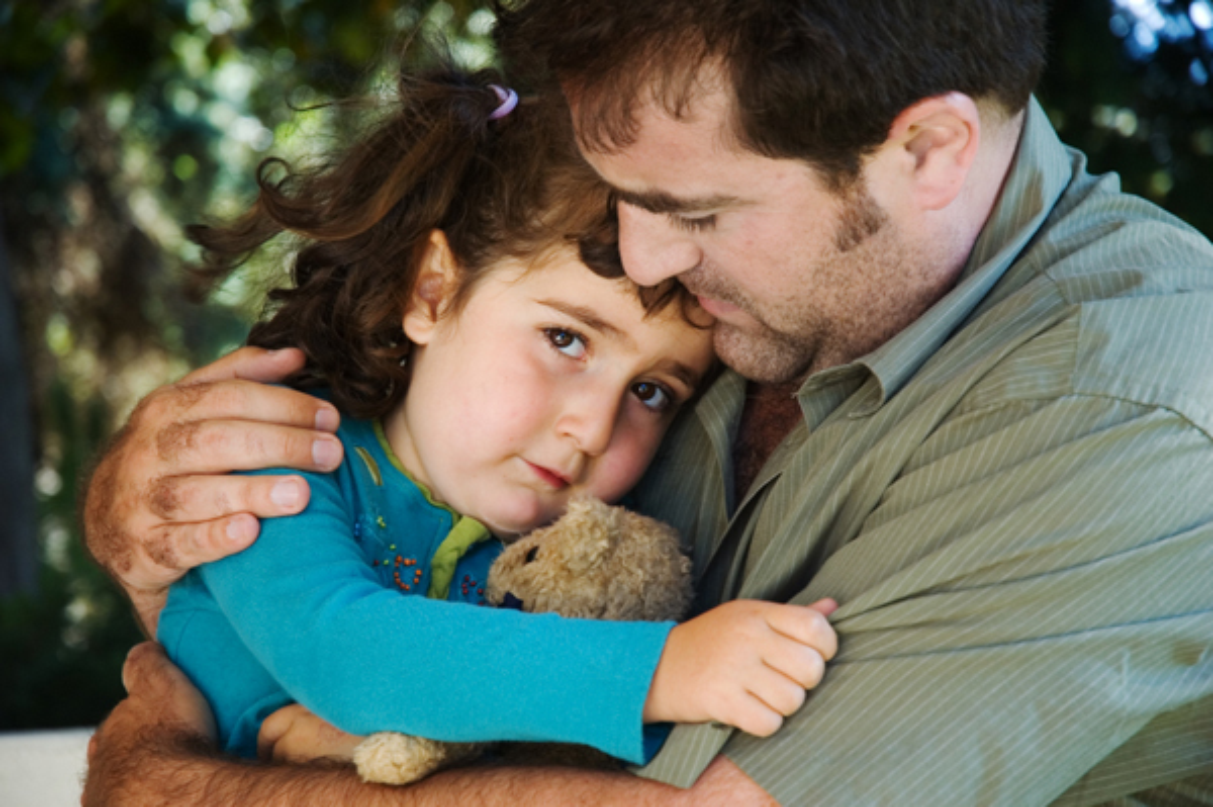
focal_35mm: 105
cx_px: 606
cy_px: 404
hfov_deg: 19.5
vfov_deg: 13.0
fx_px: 3535
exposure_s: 1/60
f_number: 5.6
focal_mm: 70
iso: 200
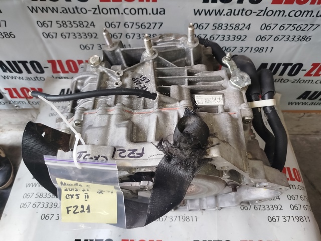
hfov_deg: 71.6
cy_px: 120
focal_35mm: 24
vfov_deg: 56.8
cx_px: 160
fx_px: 223
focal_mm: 5.31
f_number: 1.7
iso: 125
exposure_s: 1/33
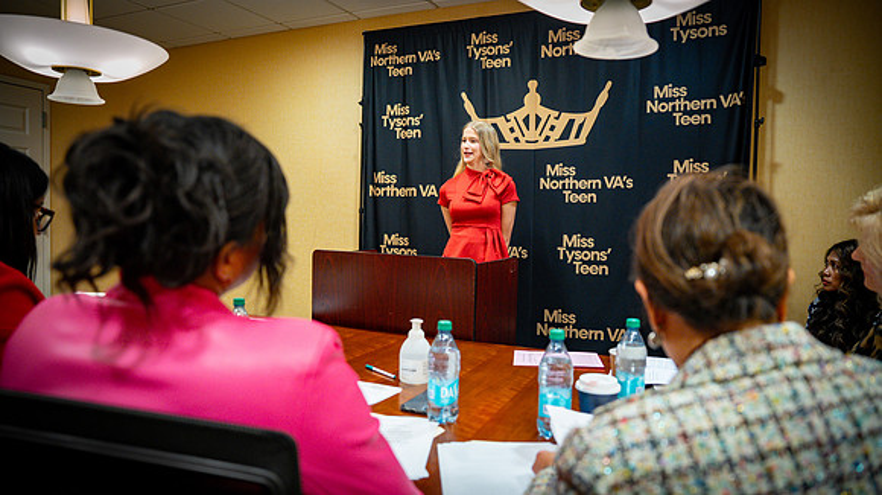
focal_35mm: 25
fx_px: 588
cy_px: 248
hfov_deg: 73.8
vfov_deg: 45.6
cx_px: 441
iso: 1600
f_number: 2.8
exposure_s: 1/125
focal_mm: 24
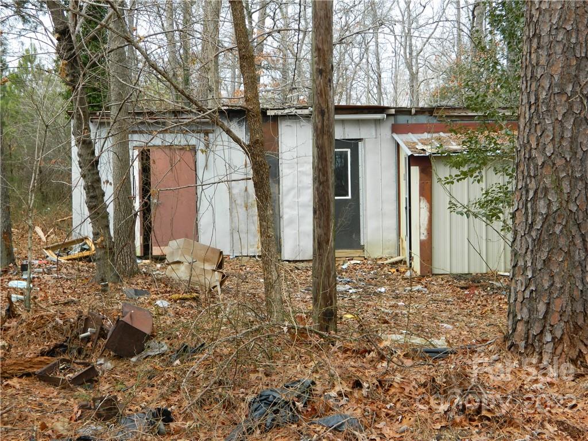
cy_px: 220
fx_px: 1189
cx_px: 294
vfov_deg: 21.0
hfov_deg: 27.8
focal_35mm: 70
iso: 80
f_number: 4
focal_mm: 12.6
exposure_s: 1/200
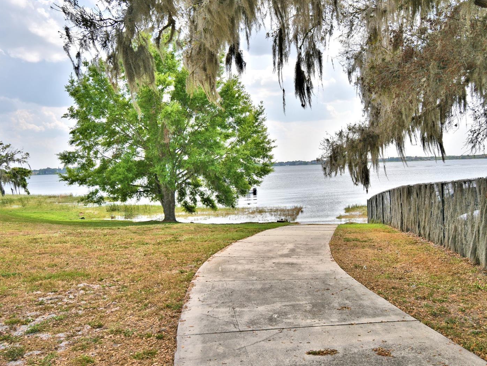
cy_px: 184
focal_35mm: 33
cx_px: 262
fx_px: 464
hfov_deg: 55.3
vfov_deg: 43.0
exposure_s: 1/640
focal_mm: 20
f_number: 5.6
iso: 100
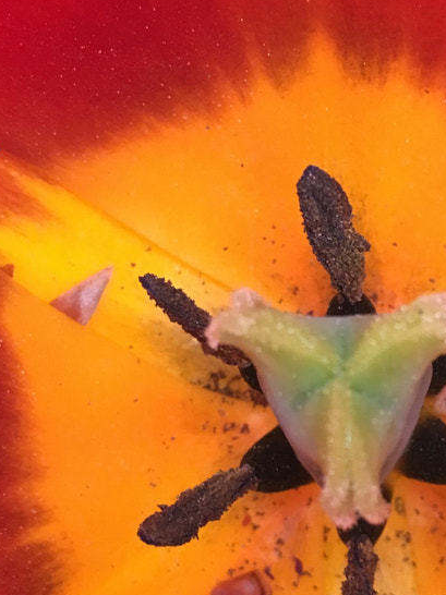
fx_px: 1461
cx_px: 335
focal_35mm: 85
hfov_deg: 17.3
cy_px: 376
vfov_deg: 23.0
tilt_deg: -76.3
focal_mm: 4.15
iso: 50
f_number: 2.2
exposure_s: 1/33
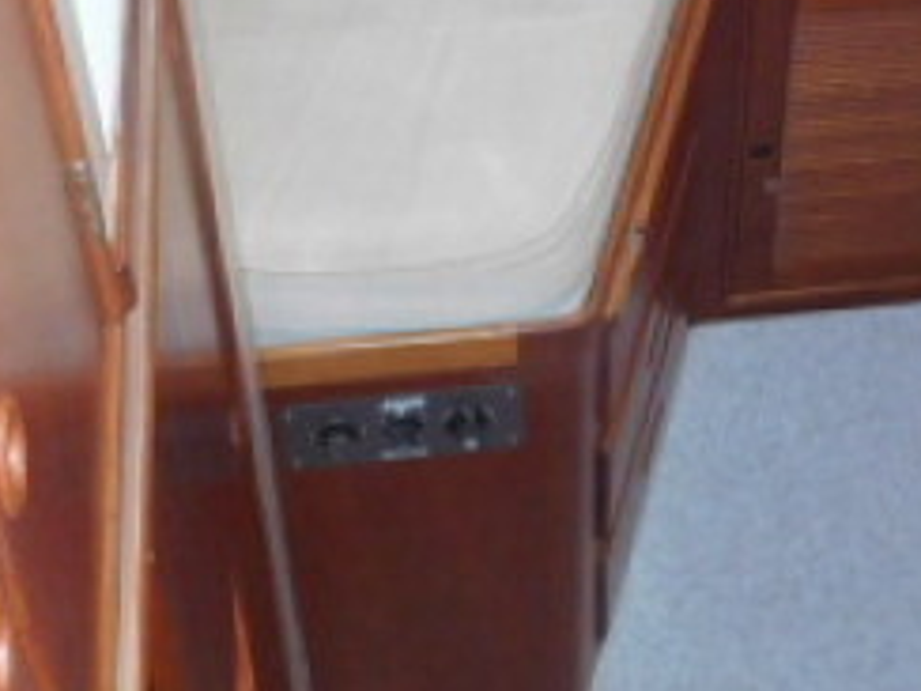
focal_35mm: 82
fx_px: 2182
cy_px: 45
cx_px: 819
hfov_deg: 23.3
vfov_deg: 17.7
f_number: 3.4
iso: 320
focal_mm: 4.5
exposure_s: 1/30
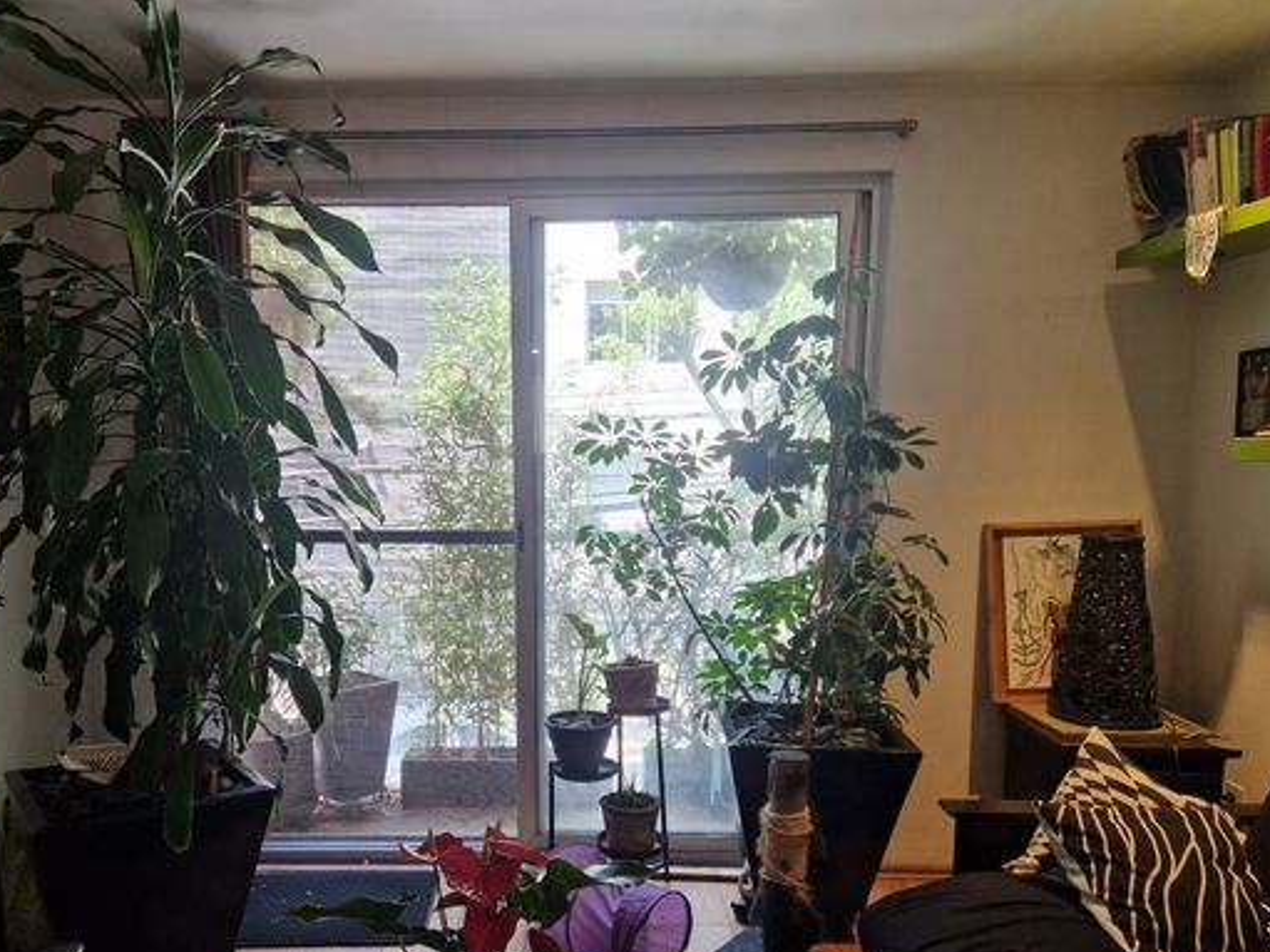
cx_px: 554
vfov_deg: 51.1
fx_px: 990
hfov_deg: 65.1
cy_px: 554
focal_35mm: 27
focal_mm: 5.4
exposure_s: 1/120
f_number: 1.8
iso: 200
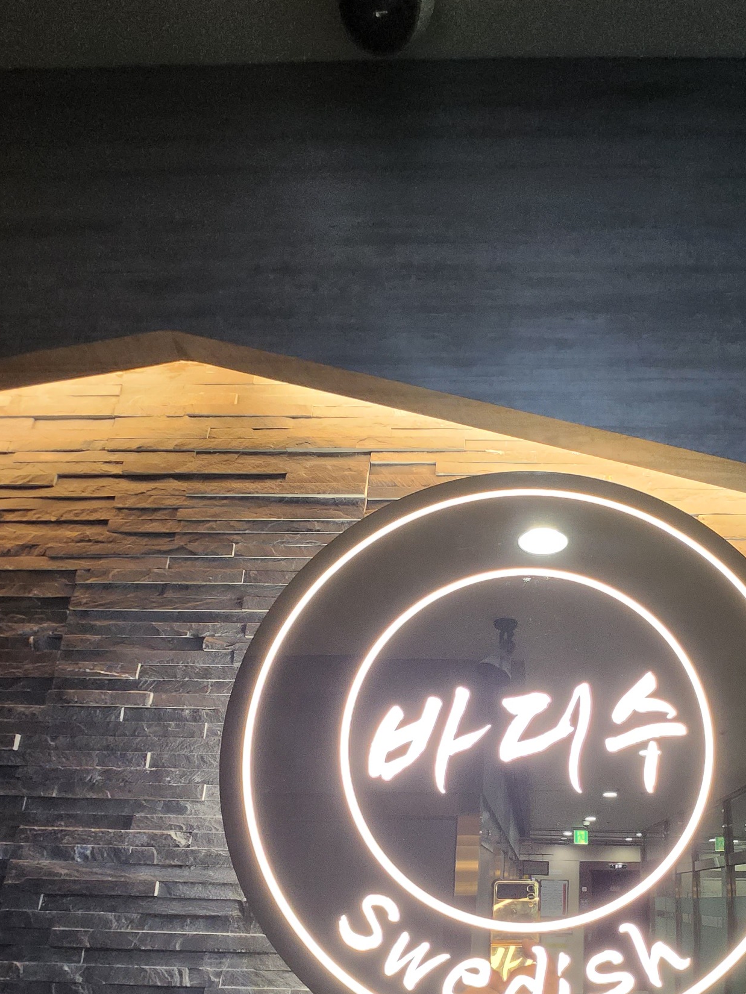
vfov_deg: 74.1
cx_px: 503
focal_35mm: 21
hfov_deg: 61.8
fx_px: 603
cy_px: 730
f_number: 2.2
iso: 250
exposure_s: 1/60
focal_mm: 1.7
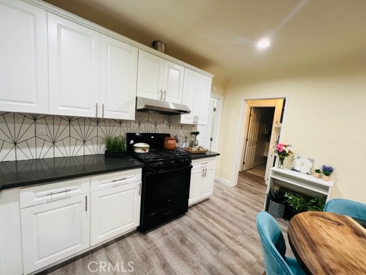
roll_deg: -4.8
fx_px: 137
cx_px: 183
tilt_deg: -7.0
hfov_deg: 106.2
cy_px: 138
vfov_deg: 89.9
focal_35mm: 13
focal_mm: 1.57
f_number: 1.8
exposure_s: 1/60
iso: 250
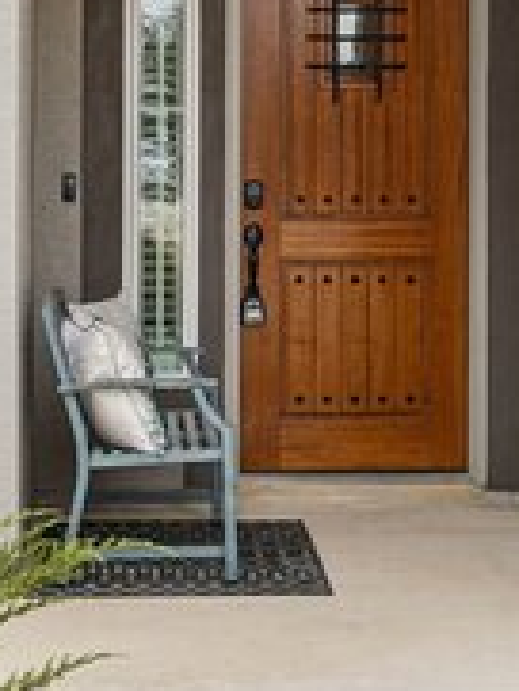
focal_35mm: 109
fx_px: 2176
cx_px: 347
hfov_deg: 13.6
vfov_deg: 18.0
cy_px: 204
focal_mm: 32
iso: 100
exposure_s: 1/60
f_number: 8
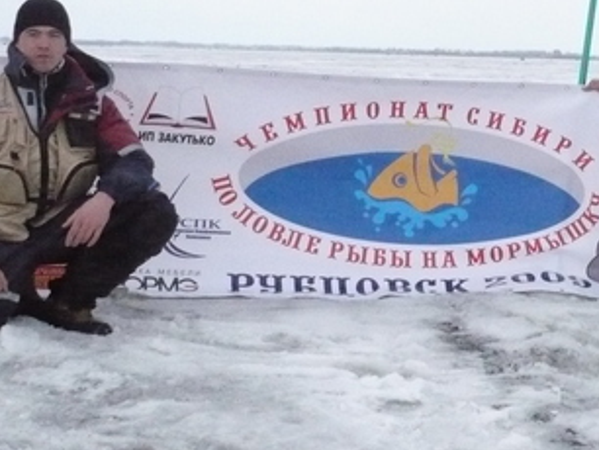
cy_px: 122
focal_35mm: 80
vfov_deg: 18.4
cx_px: 513
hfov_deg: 23.9
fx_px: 1385
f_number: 8
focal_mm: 5.8
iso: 800
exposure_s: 1/2000
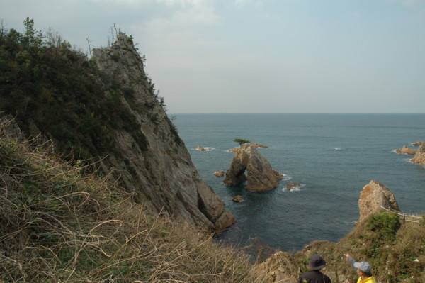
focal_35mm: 27
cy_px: 142
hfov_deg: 67.4
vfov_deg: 47.9
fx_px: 318
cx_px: 212
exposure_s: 1/400
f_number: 10
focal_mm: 18
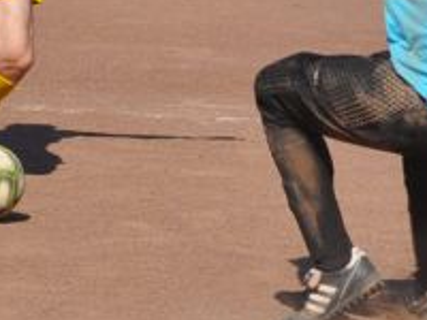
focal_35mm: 405
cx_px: 250
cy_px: -139
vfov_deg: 3.7
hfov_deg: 4.9
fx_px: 5001
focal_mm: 55
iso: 200
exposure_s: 1/500
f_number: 11
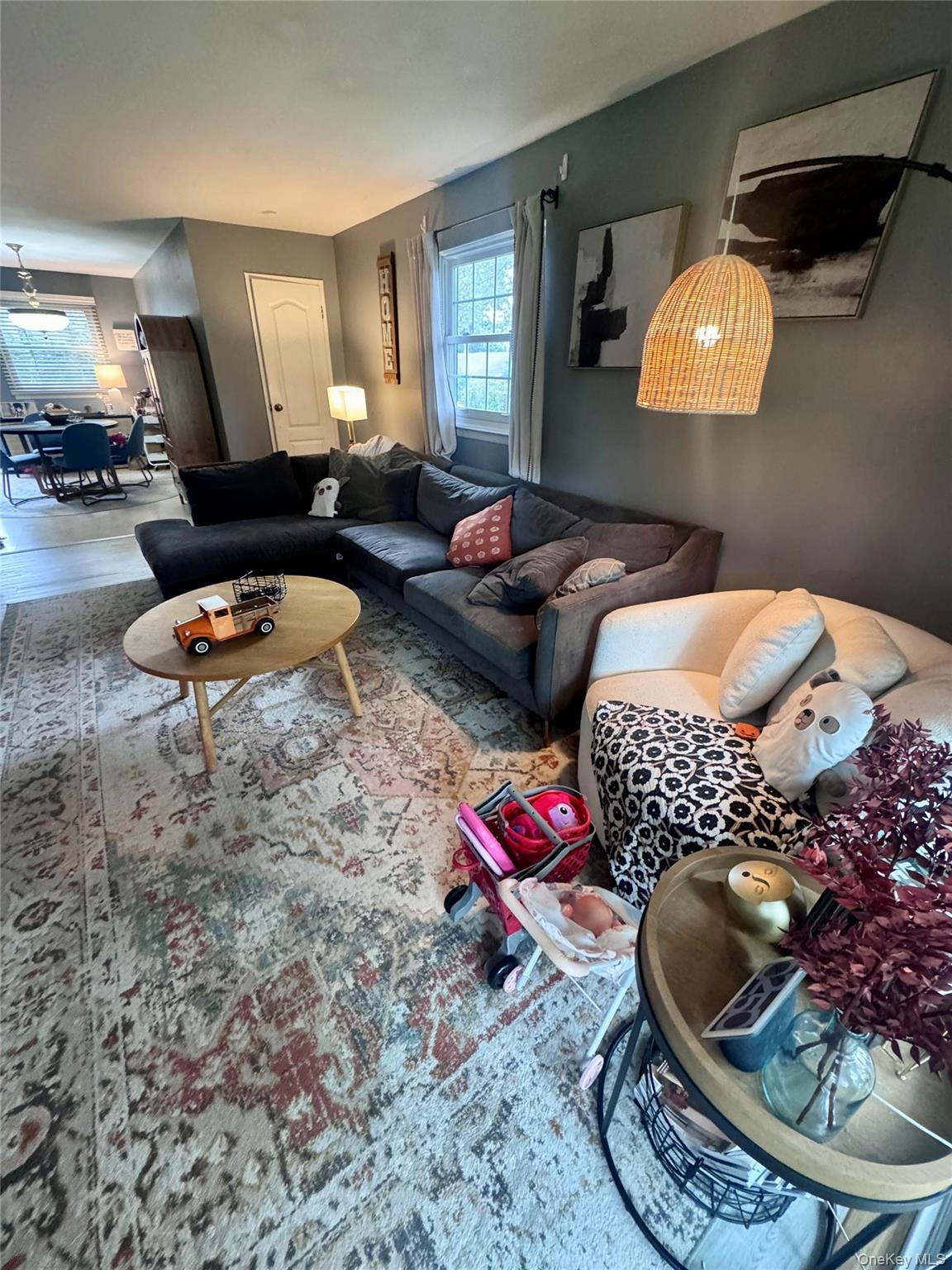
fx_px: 513
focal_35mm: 14
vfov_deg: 102.1
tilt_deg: -28.0
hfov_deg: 85.7
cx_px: 476
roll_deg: -0.4
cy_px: 635
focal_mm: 2.22
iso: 640
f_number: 2.2
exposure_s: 1/60
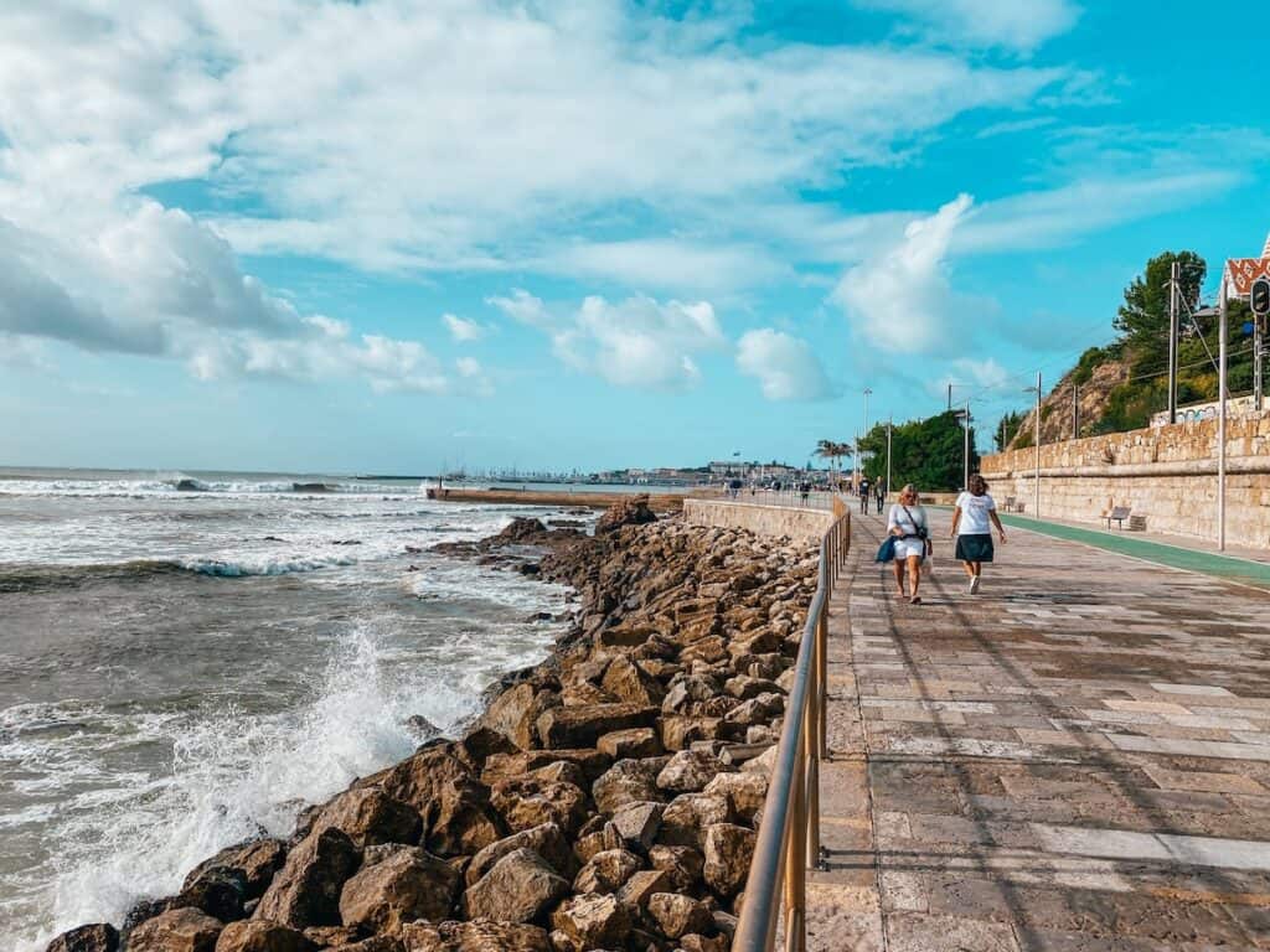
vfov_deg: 53.1
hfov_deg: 67.3
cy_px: 476
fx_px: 954
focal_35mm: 26
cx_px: 635
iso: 32
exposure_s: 1/4400
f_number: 1.8
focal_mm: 4.25
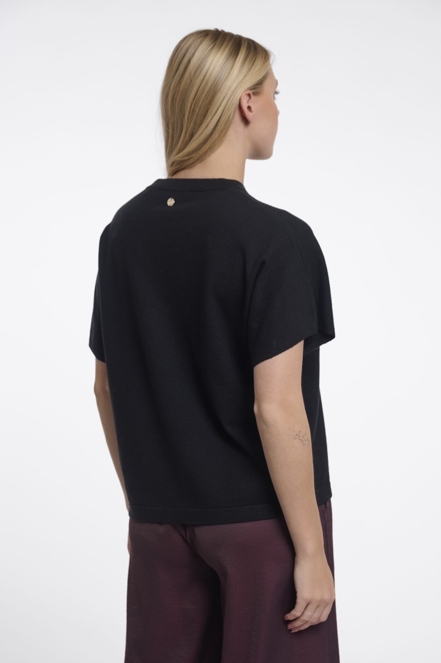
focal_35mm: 77
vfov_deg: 26.3
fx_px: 1417
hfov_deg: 17.7
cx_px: 220
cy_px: 332
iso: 125
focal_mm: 77
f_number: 8
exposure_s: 1/160
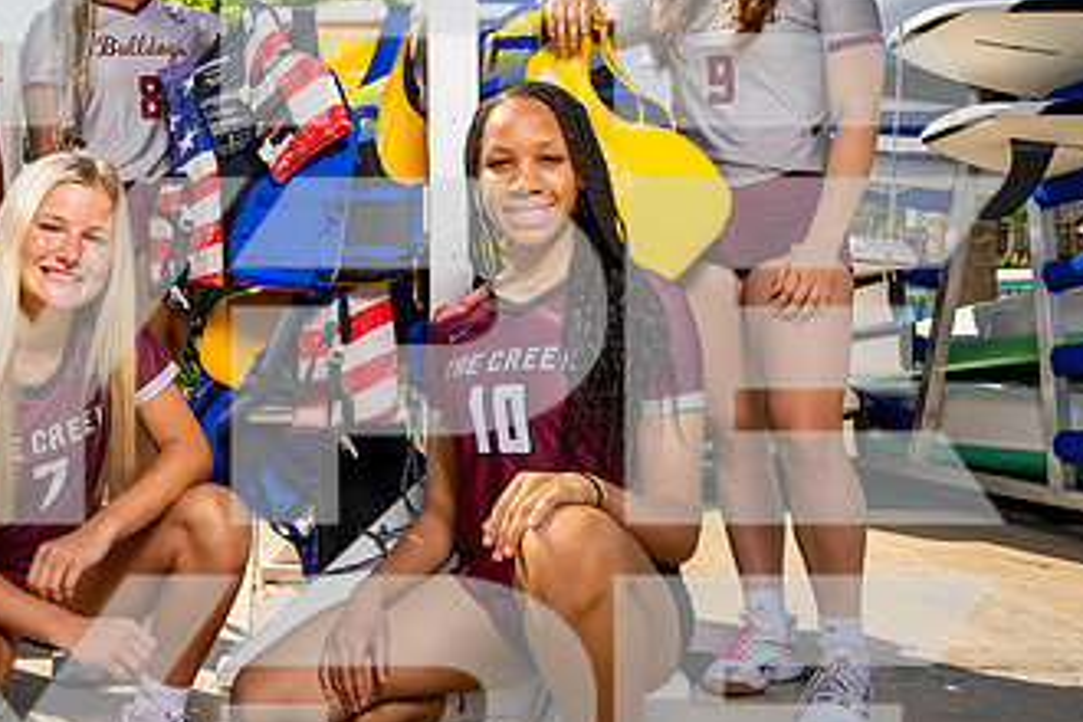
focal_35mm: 44
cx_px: 167
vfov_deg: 30.5
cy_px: 353
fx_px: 1324
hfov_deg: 41.9
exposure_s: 1/250
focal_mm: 25
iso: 100
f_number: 11
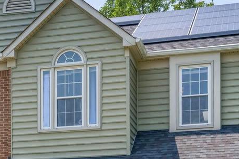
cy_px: 160
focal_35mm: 97
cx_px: 40
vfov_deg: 13.9
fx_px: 641
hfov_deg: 20.8
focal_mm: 30.5
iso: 200
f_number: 8
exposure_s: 1/400
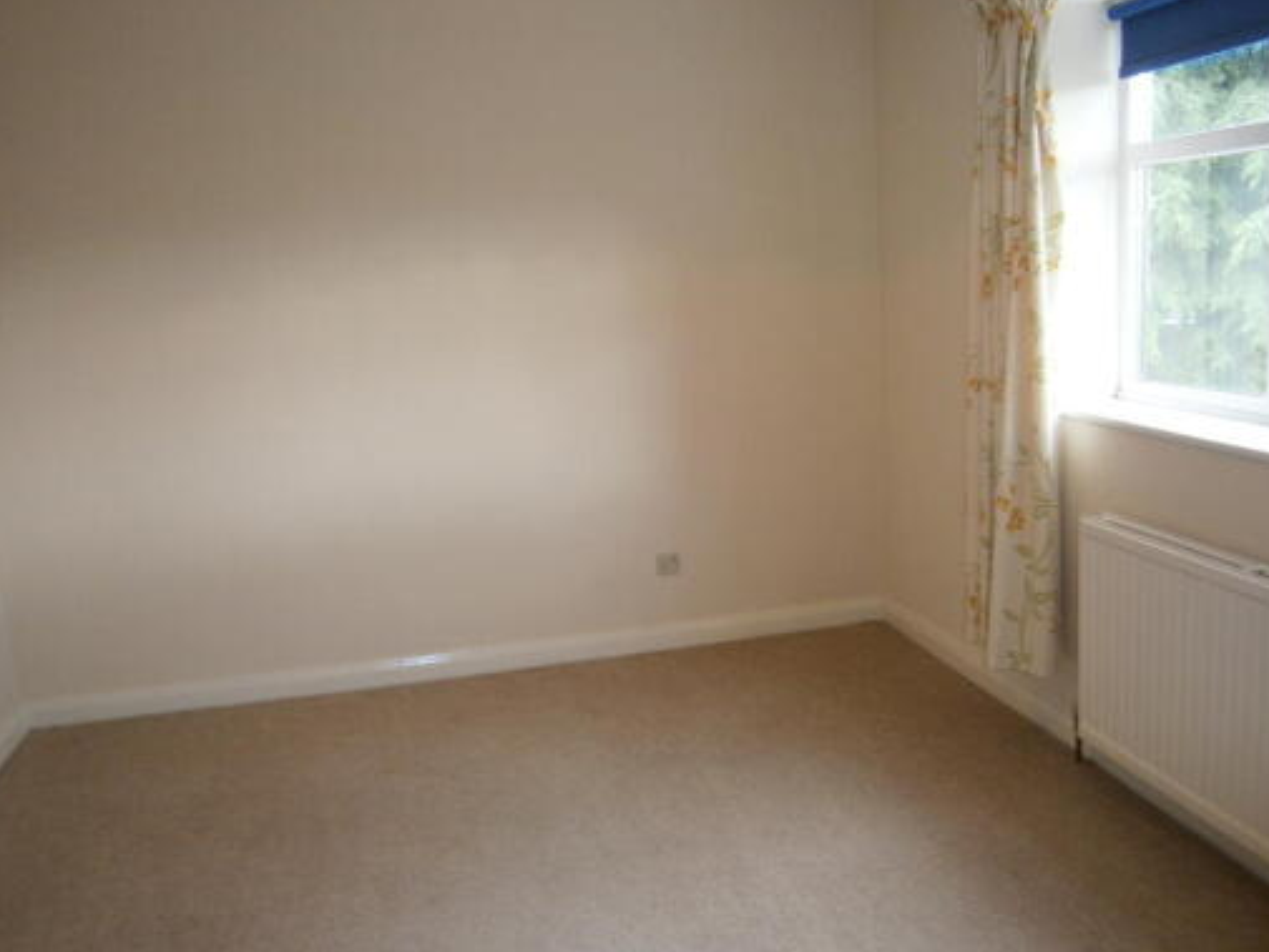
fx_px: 1100
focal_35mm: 30
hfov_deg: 59.9
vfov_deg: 46.8
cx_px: 665
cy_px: 499
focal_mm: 4.7
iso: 125
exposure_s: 1/30
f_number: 2.8
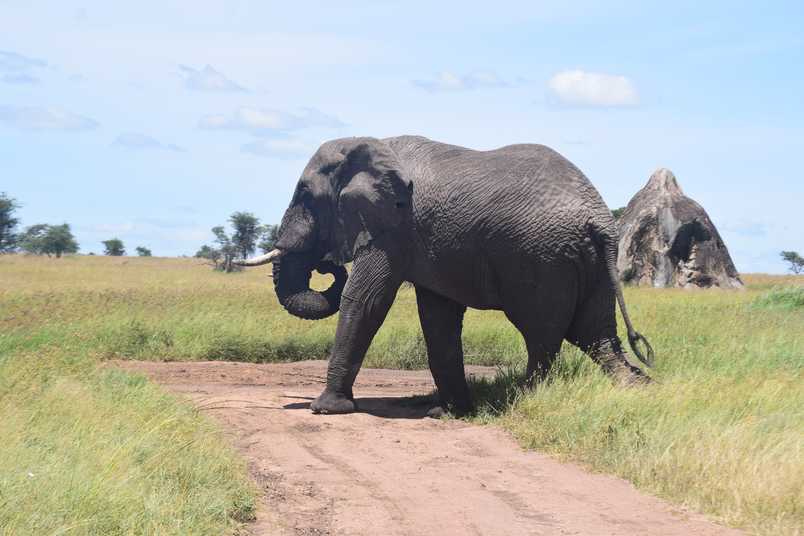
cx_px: 402
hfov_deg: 17.5
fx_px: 2613
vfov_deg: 11.7
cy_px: 268
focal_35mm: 117
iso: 320
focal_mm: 78
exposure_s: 1/500
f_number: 11
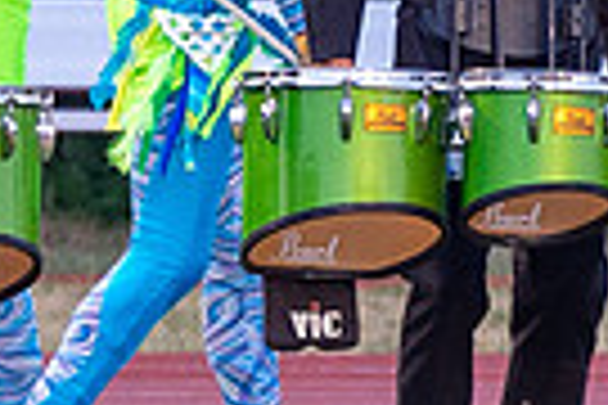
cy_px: -126
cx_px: -451
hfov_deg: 1.0
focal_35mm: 2077
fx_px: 35075
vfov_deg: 0.7
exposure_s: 1/200
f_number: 5.3
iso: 1400
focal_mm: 220
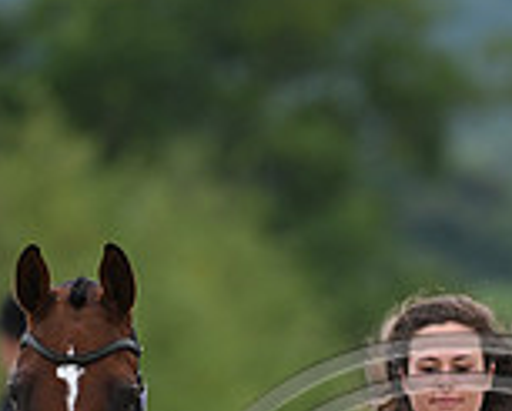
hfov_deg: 1.4
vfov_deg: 1.1
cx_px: 425
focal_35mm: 1420
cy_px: 630
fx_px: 21559
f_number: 5.6
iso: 560
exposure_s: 1/1600
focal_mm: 400
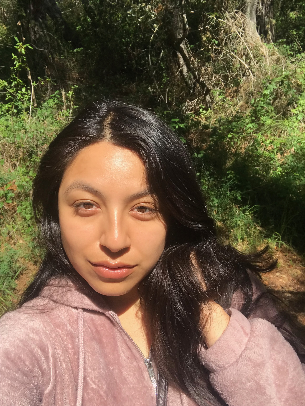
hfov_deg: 44.2
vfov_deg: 56.8
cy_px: 203
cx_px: 152
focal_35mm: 32
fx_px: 376
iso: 25
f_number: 2.2
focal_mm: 2.87
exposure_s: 1/1330
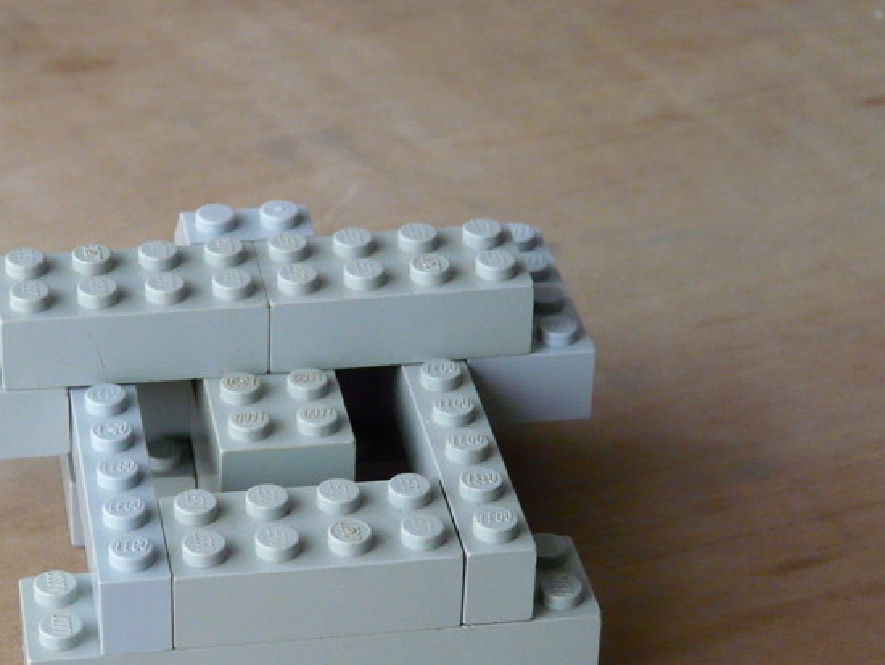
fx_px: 2762
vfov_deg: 13.7
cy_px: 485
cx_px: 237
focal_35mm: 108
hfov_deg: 18.1
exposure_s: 1/15
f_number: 3.2
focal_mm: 10.8
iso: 400
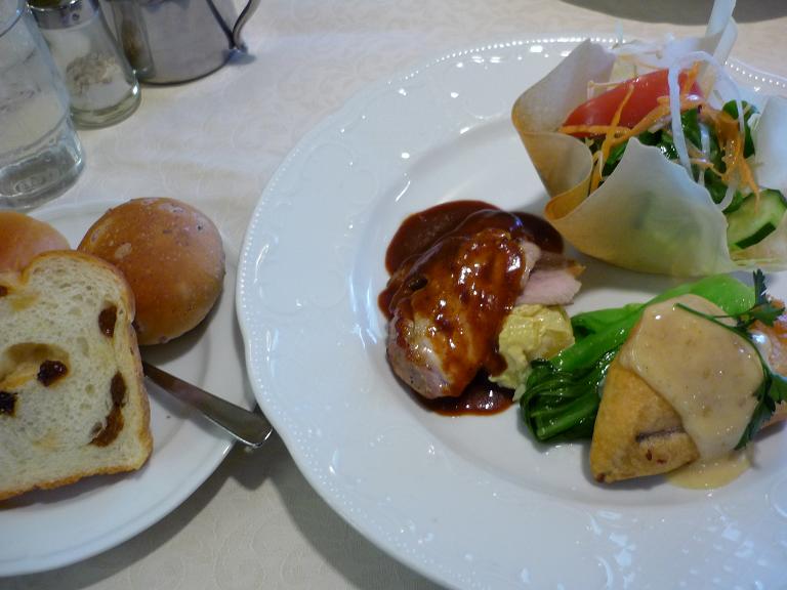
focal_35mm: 33
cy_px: 295
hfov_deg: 55.4
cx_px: 394
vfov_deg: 42.9
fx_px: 750
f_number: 2.8
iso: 200
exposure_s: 1/30
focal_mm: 5.5
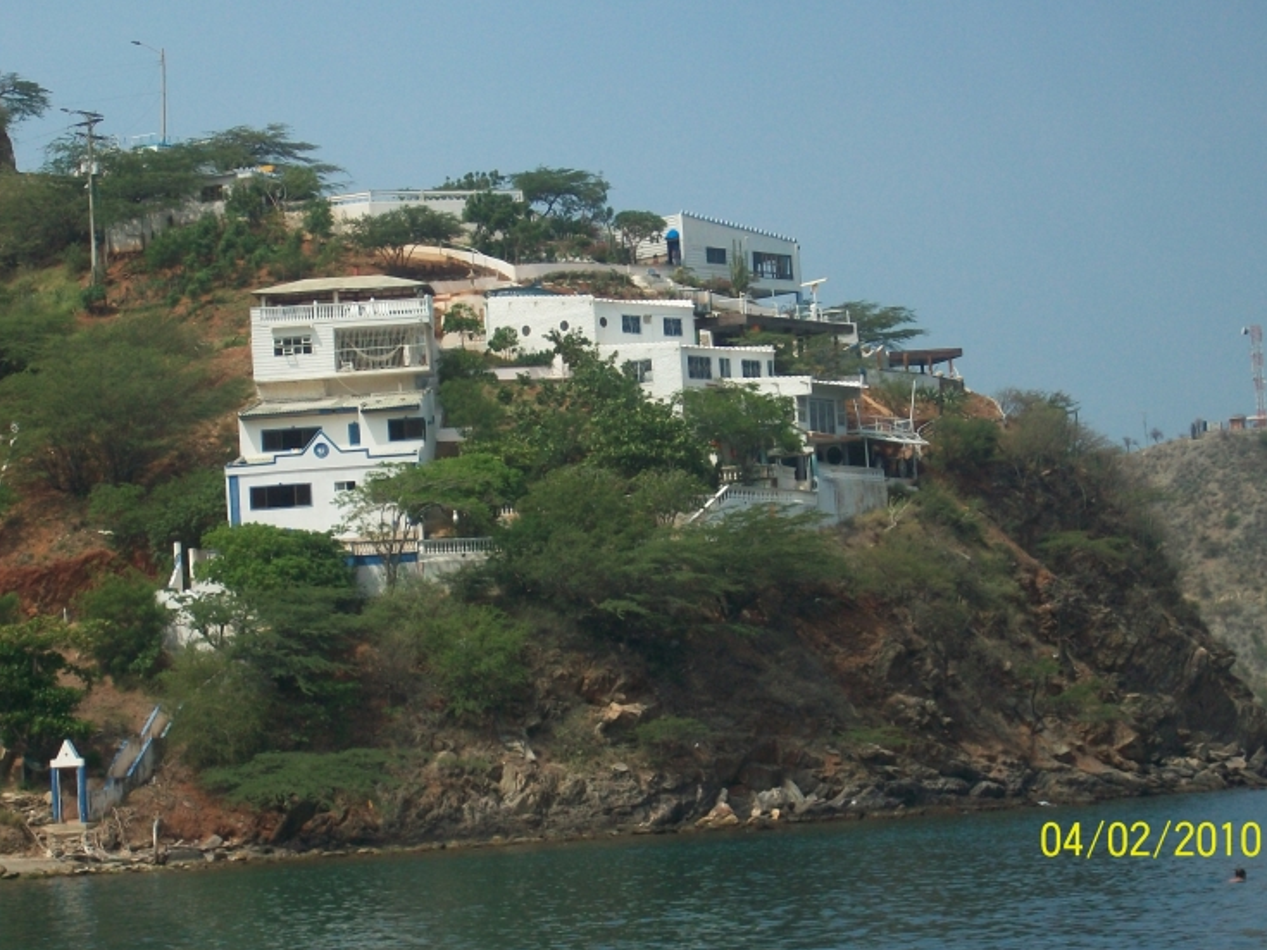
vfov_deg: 13.3
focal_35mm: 111
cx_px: 643
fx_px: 4062
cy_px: 438
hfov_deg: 17.7
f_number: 5.1
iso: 80
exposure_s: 1/640
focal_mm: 17.1
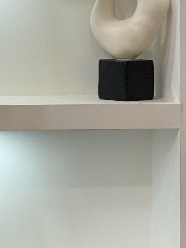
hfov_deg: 7.5
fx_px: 1397
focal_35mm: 195
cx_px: -88
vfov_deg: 10.1
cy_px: 163
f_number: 2
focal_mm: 6
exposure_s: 1/100
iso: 100
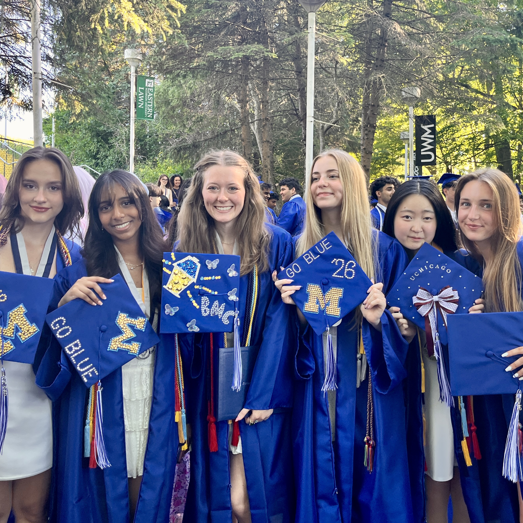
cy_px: 261
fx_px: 530
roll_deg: +0.6
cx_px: 270
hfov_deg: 52.5
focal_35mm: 31
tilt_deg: +1.1
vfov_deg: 52.5
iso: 80
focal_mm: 5.1
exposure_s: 1/121
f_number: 1.6
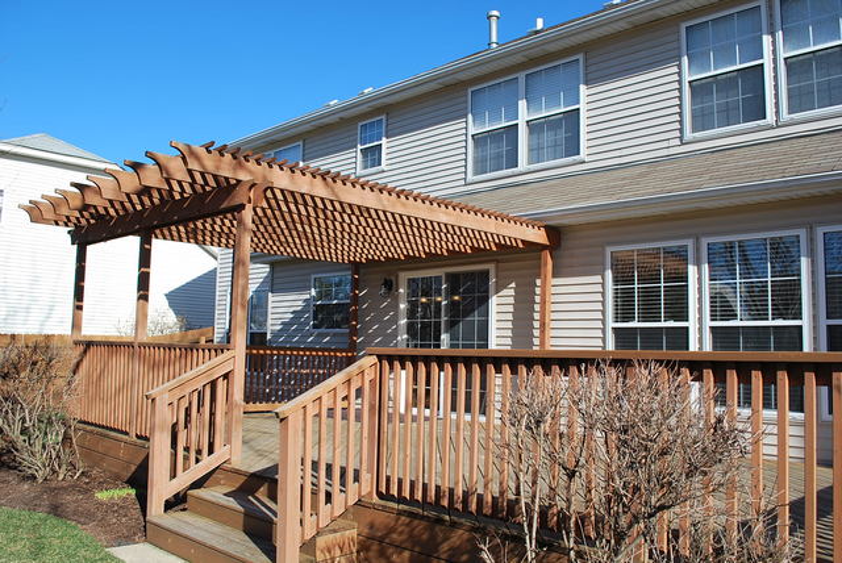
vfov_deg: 43.7
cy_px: 282
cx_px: 421
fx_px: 702
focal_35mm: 30
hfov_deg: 61.9
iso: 100
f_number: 8
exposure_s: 1/250
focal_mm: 20
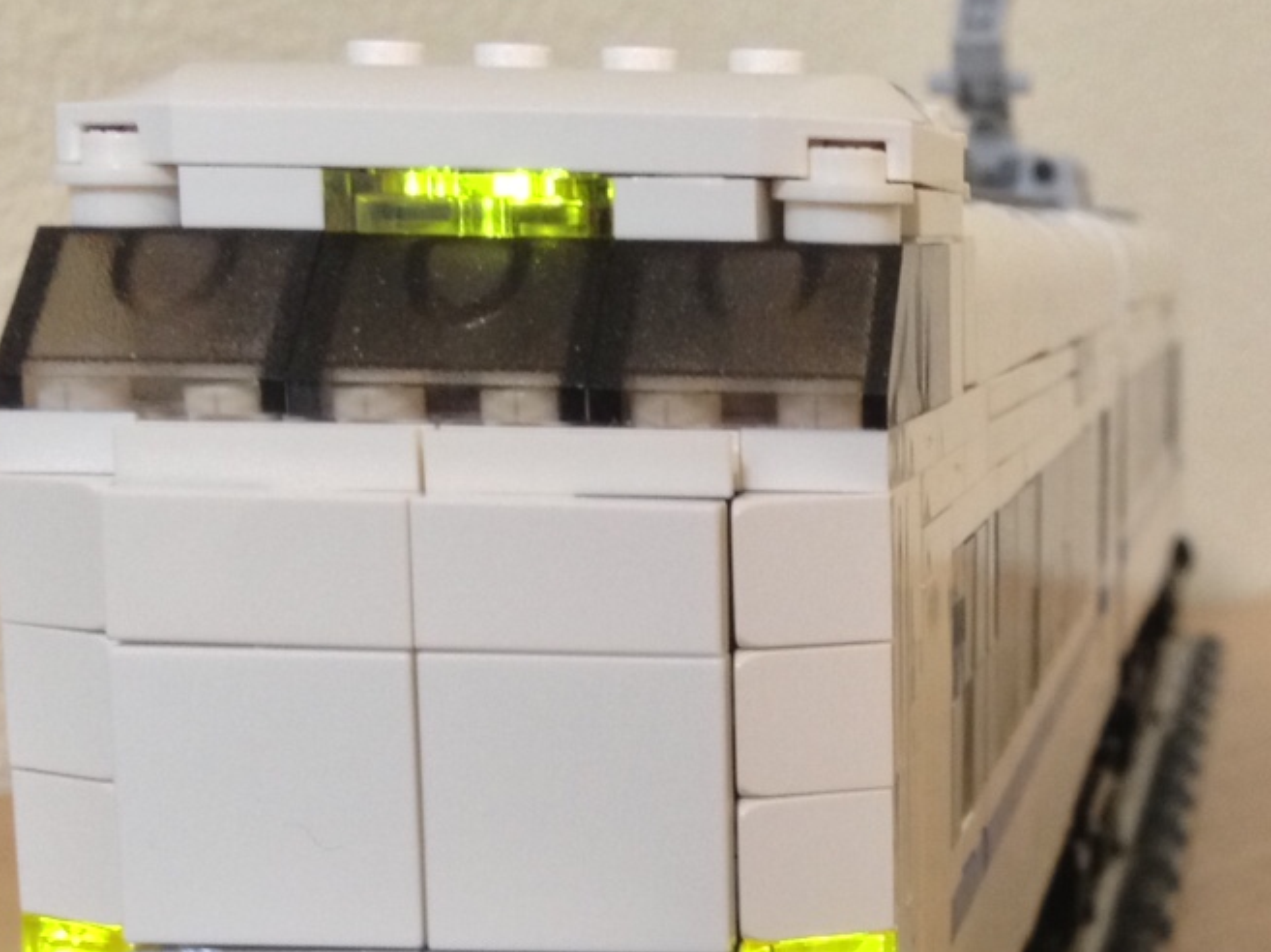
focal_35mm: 87
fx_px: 3193
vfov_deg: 16.7
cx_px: 1240
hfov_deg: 21.8
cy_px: 884
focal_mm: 4.28
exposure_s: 1/20
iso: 200
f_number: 2.4
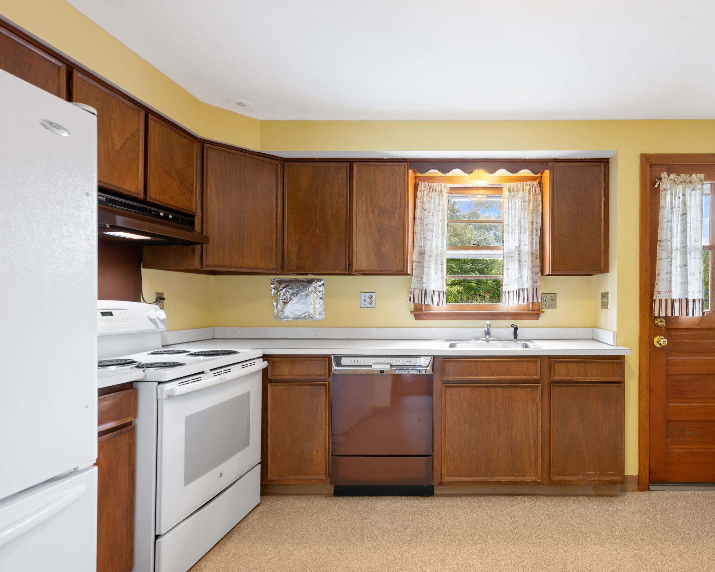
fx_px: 402
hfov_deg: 80.5
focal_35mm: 19
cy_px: 297
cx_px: 476
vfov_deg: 70.8
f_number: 8
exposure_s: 1
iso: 250
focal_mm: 14
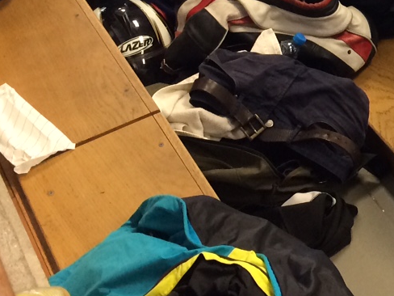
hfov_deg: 18.9
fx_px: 1104
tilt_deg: -29.8
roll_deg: +3.8
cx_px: 501
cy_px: -79
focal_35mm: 97
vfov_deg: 14.6
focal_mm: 4.15
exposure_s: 1/33
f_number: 2.2
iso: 80
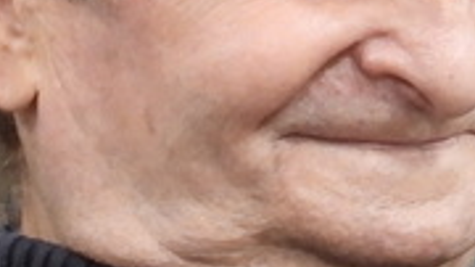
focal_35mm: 1053
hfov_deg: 2.0
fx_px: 13255
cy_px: 600
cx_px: -306
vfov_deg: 1.2
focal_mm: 26.1
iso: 400
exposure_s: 1/15
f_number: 4
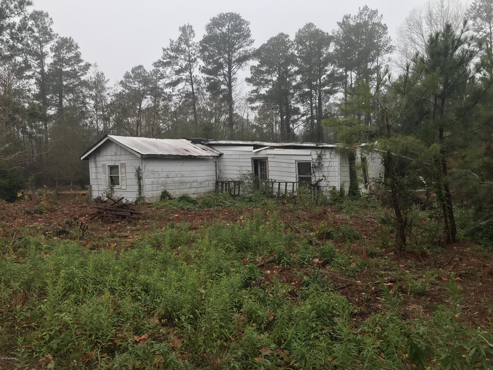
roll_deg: +0.6
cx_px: 246
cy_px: 185
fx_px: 399
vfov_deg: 49.7
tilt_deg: +0.3
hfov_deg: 63.4
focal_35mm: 28
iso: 20
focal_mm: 3.99
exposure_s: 1/247
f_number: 1.8
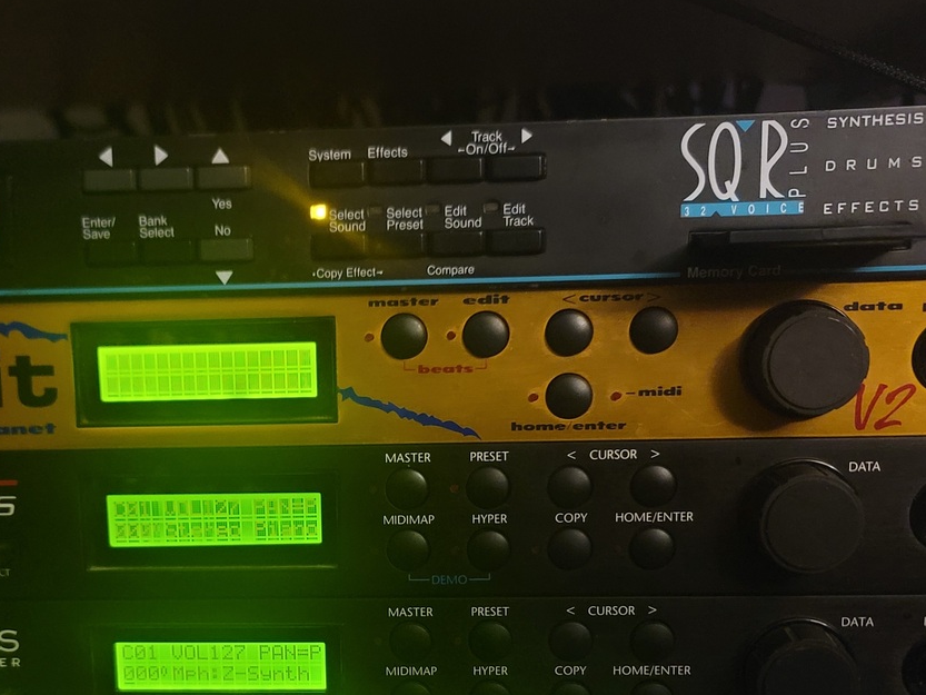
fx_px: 1284
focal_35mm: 48
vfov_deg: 29.8
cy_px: 510
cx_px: 289
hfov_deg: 39.1
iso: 800
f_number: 1.8
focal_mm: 7
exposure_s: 1/24
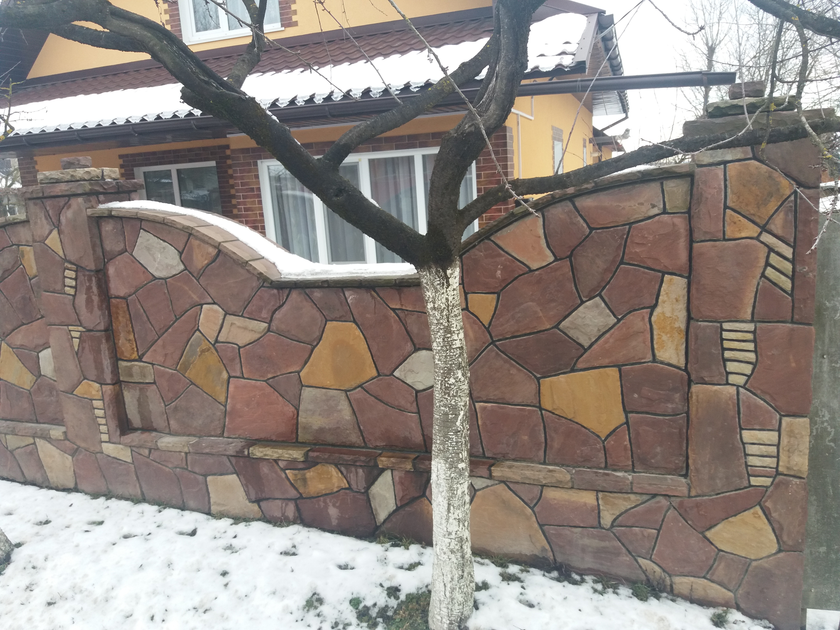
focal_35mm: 28
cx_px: 420
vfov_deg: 49.7
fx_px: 679
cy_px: 315
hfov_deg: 63.4
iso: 64
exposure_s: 1/136
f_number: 1.9
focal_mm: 3.7
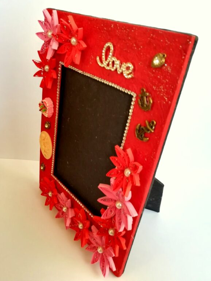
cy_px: 137
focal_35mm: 27
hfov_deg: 51.4
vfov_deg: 65.3
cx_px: 104
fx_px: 219
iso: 125
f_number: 2.2
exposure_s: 1/33.3
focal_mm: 3.83
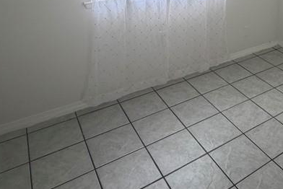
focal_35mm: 38
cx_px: 256
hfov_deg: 45.7
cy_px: -45
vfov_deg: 29.5
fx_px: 299
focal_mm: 2.22
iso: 160
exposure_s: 1/121
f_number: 2.2
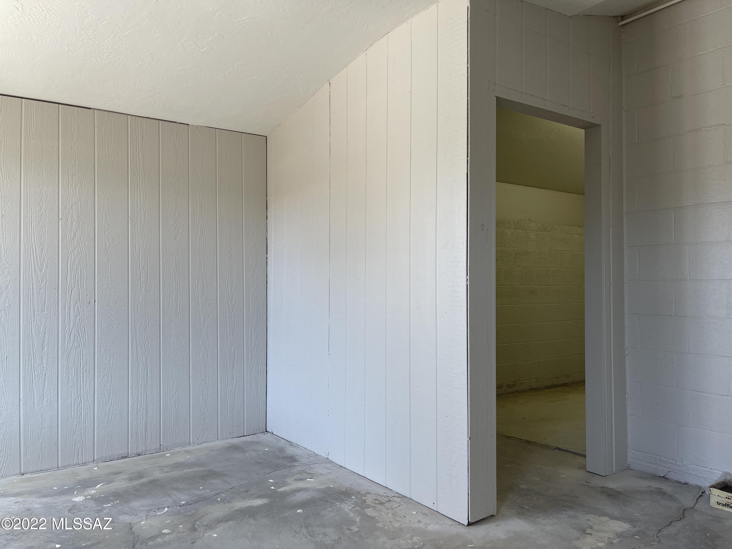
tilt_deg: +1.3
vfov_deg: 53.1
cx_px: 366
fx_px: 550
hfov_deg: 67.3
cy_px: 274
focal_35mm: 26
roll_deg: +0.4
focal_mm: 5.1
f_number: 1.6
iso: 50
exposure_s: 1/120
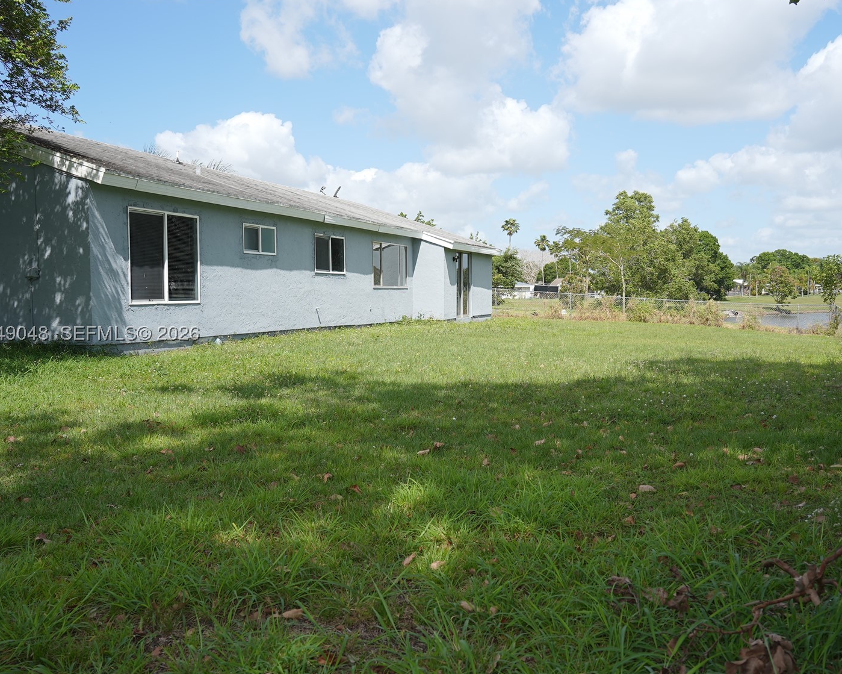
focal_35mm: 33
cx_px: 455
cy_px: 337
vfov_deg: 44.5
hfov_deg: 54.2
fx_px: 822
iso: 80
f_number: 7.1
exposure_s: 1/160
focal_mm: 29
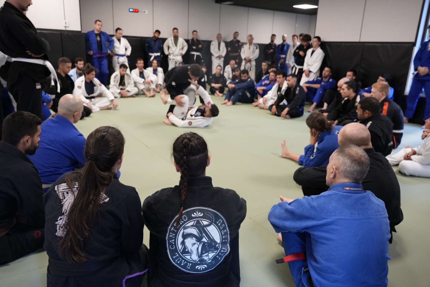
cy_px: 144
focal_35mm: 28
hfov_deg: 64.9
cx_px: 215
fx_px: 338
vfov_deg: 45.9
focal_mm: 28.3
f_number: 5
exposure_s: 1/100
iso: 4000
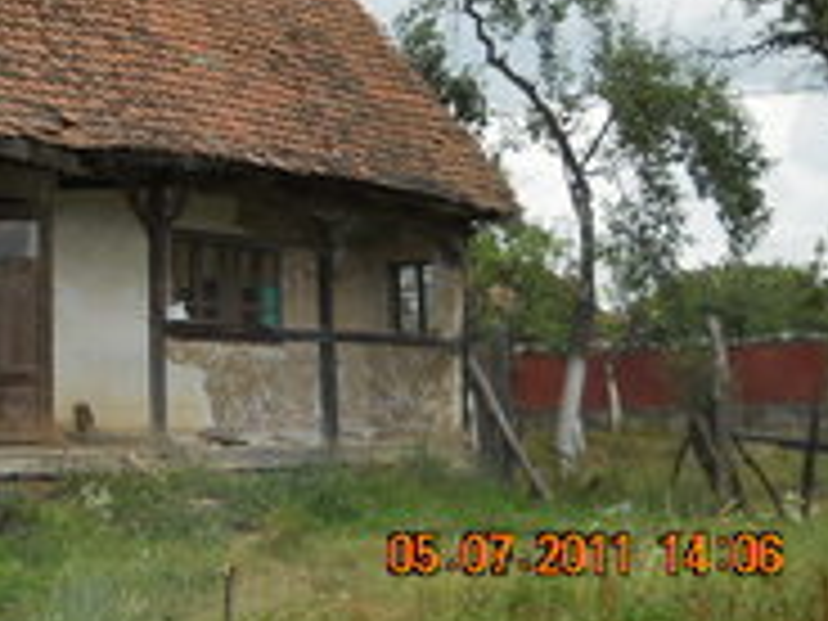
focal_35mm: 78
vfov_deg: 18.6
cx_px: 58
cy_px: 88
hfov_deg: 24.2
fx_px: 1866
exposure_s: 1/160
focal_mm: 6.72
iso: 80
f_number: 5.5
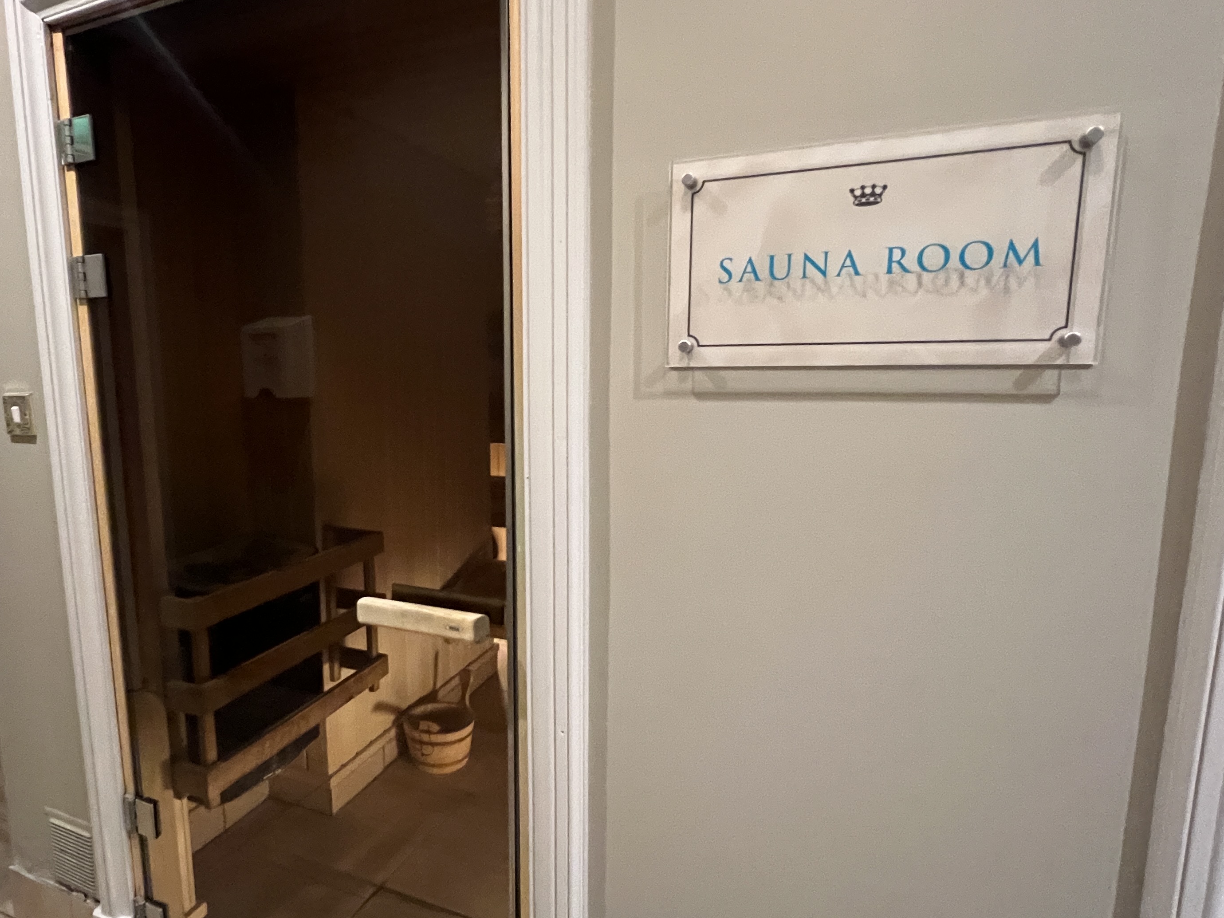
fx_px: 672
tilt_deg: -8.0
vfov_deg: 68.6
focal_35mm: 19
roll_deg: -0.5
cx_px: 529
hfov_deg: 84.2
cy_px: 478
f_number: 1.8
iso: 800
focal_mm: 1.57
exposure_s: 1/34
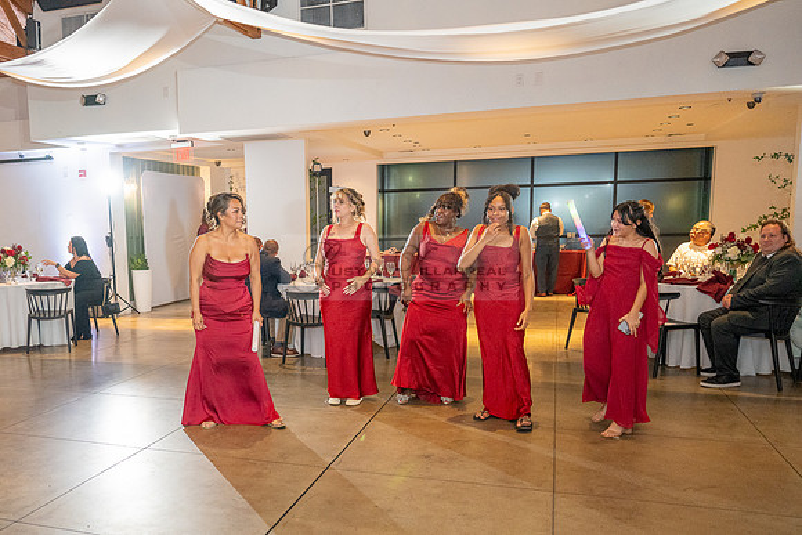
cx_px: 257
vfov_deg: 40.1
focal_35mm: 33
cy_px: 326
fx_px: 728
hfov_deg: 56.3
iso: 2000
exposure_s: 1/200
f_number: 2.8
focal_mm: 24
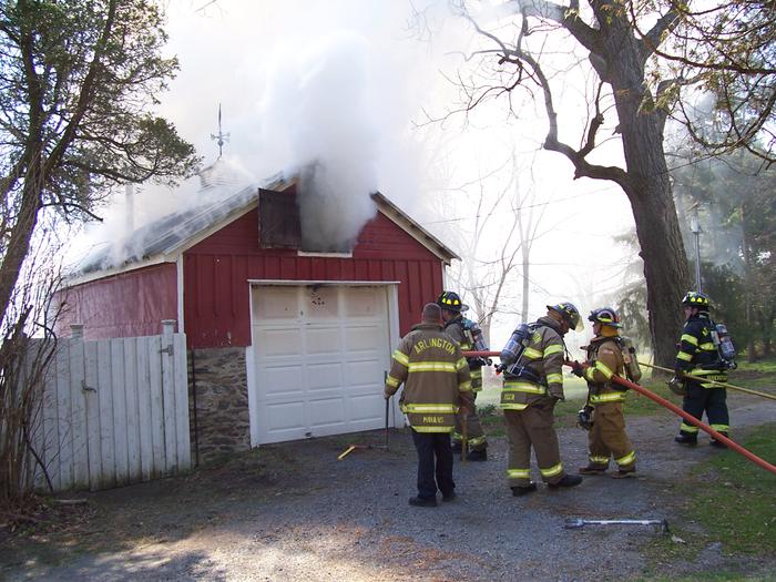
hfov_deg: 54.0
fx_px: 762
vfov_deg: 41.8
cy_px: 291
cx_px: 388
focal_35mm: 34
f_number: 2.7
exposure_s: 1/250
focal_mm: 5.6
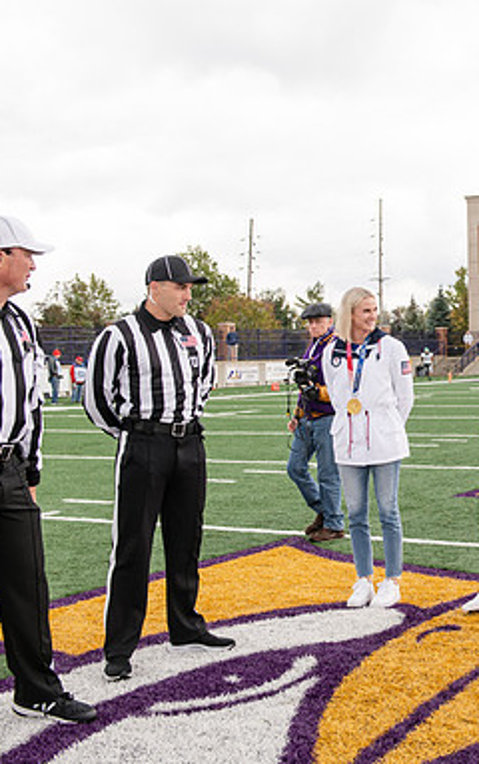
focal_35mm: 54
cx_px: 471
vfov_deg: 37.5
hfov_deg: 23.1
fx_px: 1126
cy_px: 382
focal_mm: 35
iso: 250
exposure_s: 1/320
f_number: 4.5
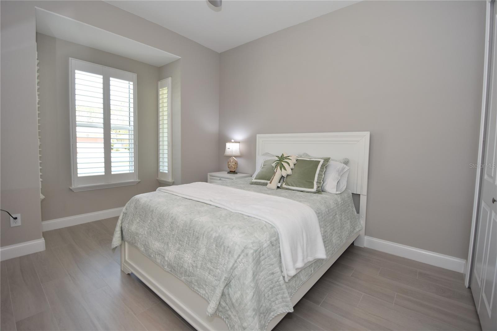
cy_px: 166
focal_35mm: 15
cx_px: 248
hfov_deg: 100.4
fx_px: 207
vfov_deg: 77.3
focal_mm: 10
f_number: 4
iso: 200
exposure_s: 1/60
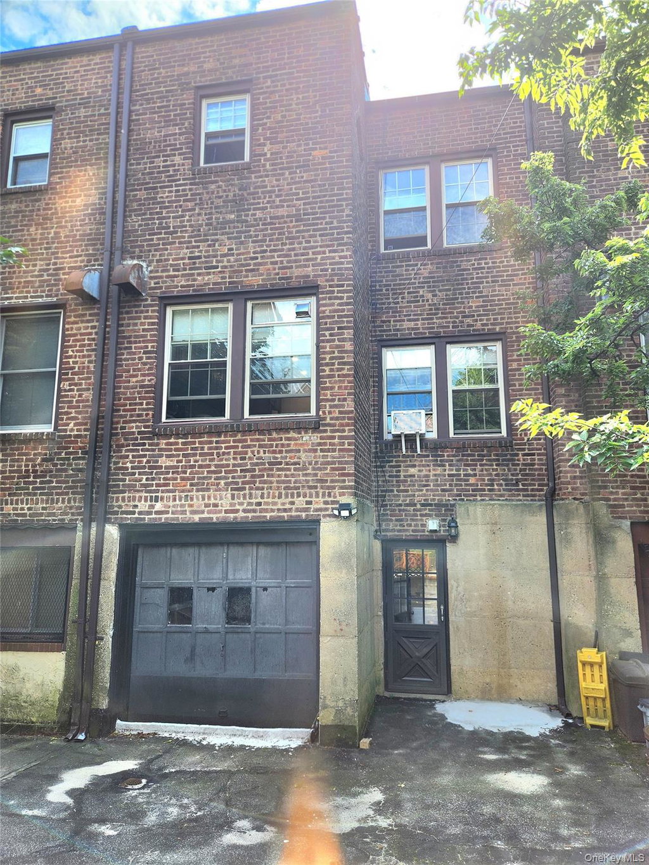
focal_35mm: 23
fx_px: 575
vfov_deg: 73.9
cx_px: 324
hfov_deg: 58.9
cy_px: 432
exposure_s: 1/370
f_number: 1.8
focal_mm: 5.4
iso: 20
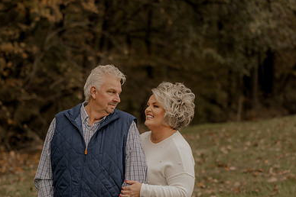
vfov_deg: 9.1
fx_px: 1233
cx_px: 122
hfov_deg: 13.7
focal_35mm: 150
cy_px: 125
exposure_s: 1/125
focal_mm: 100
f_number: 2.8
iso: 250
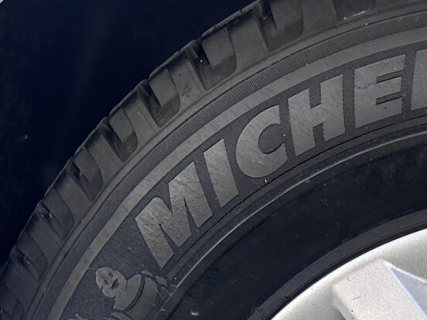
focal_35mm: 89
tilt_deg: -19.0
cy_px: 514
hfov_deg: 20.1
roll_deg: +0.0
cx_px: 557
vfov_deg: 15.1
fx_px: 1098
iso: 80
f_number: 1.78
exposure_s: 1/417
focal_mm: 6.86
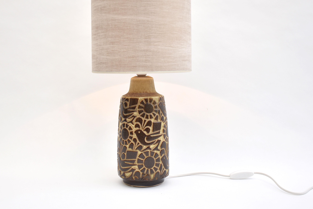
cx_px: 141
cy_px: 69
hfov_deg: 39.8
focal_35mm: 50
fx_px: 432
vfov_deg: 27.0
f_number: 3.8
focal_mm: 23
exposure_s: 1/160
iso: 200
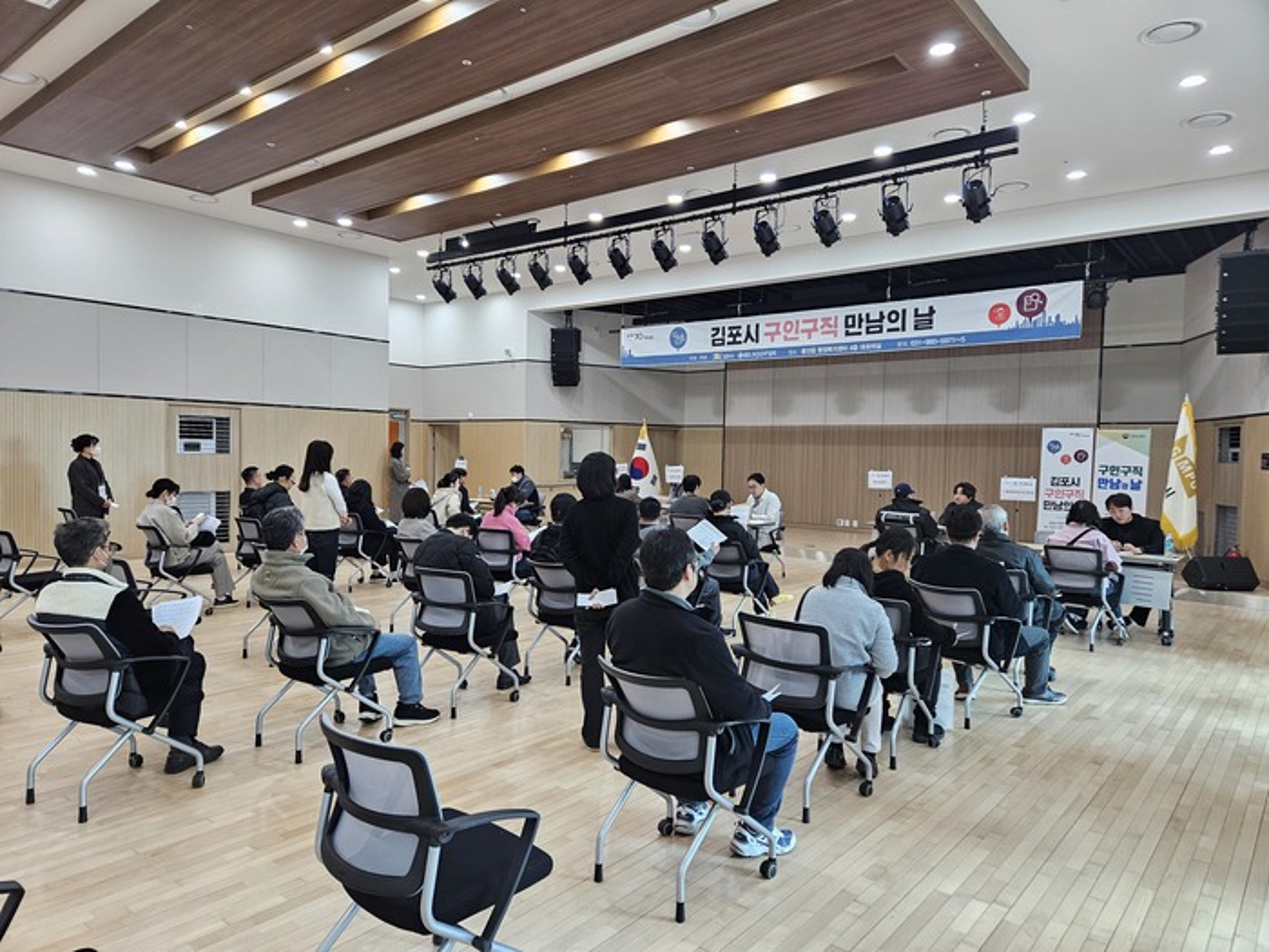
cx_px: 634
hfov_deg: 73.9
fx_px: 843
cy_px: 476
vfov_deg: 58.9
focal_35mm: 23
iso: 200
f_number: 1.8
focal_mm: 5.4
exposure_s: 1/120
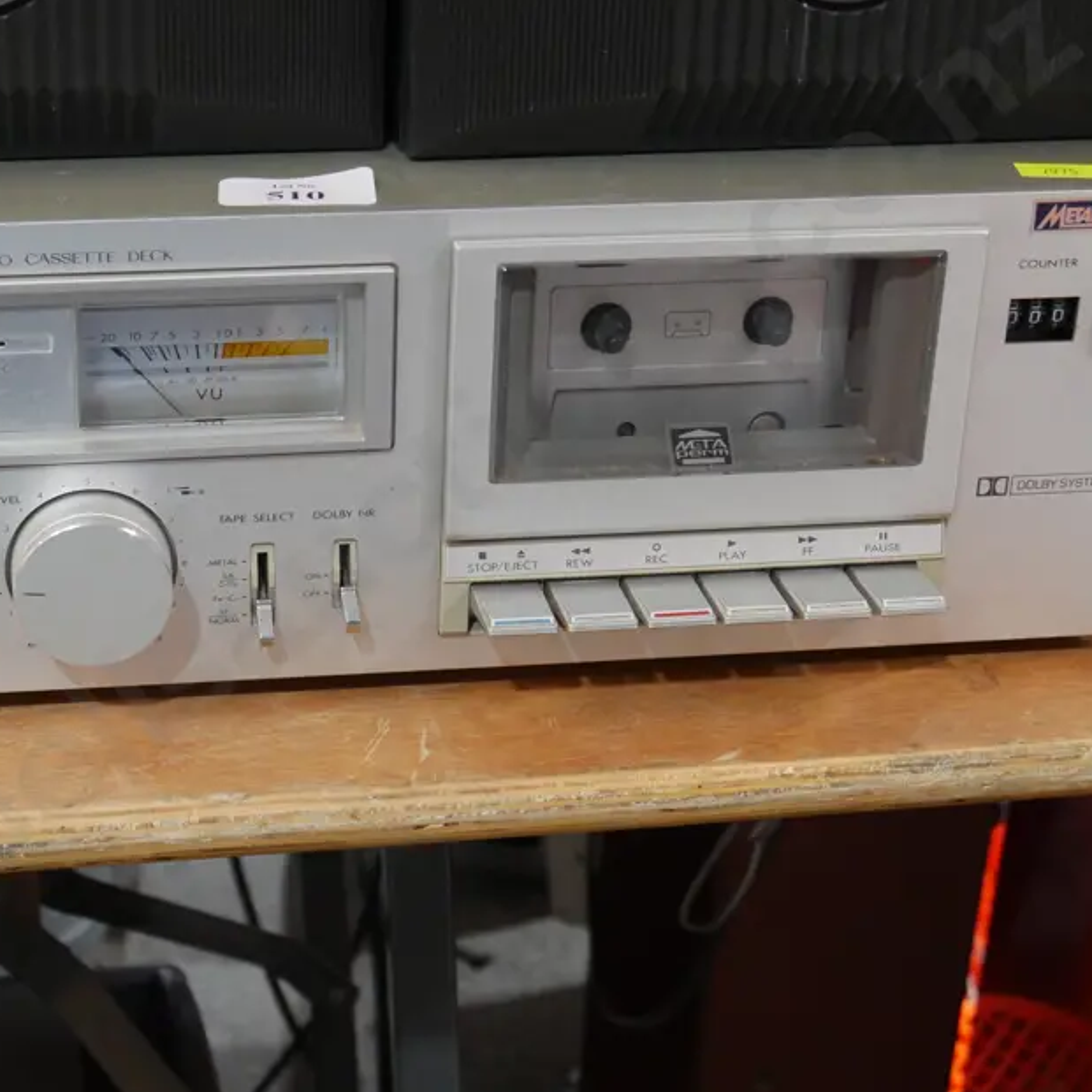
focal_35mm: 70
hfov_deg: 24.5
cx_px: 339
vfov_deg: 24.7
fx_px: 2498
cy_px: 564
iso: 1600
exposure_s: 1/60
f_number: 5.2
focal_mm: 24
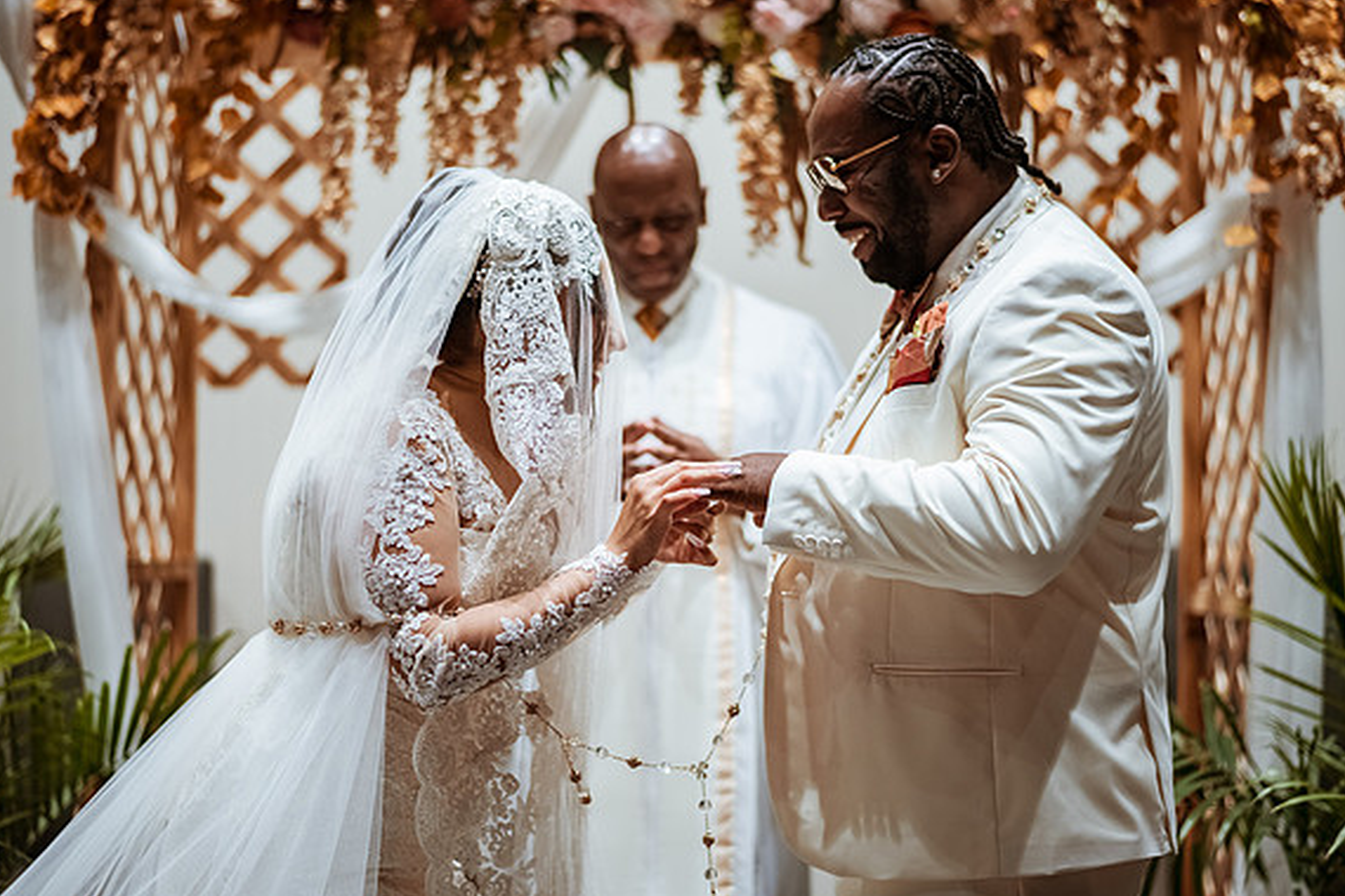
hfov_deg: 33.9
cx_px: 670
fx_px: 2204
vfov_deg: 23.0
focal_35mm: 59
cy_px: 444
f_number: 1.4
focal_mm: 58
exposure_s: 1/800
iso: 800
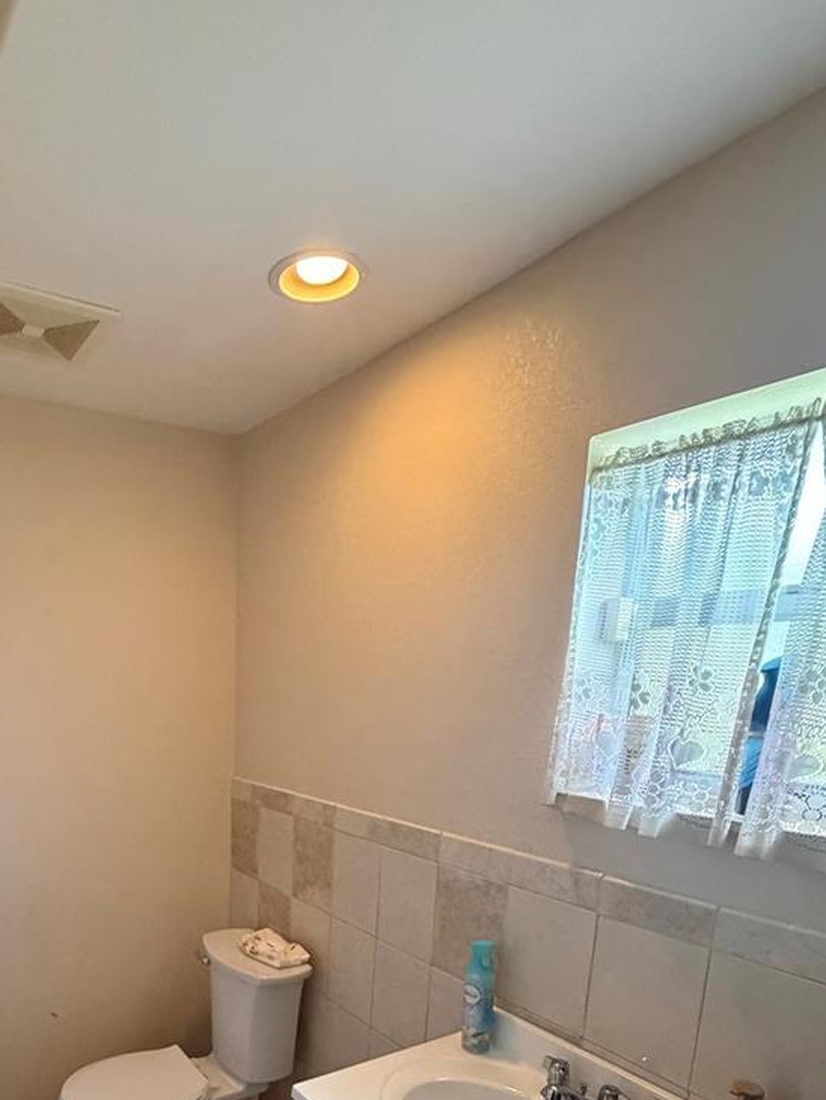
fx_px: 731
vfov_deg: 68.8
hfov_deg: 57.0
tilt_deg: -14.4
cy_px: 832
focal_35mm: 23
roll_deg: -0.6
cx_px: 247
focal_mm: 2.22
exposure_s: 1/60
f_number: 2.2
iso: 640
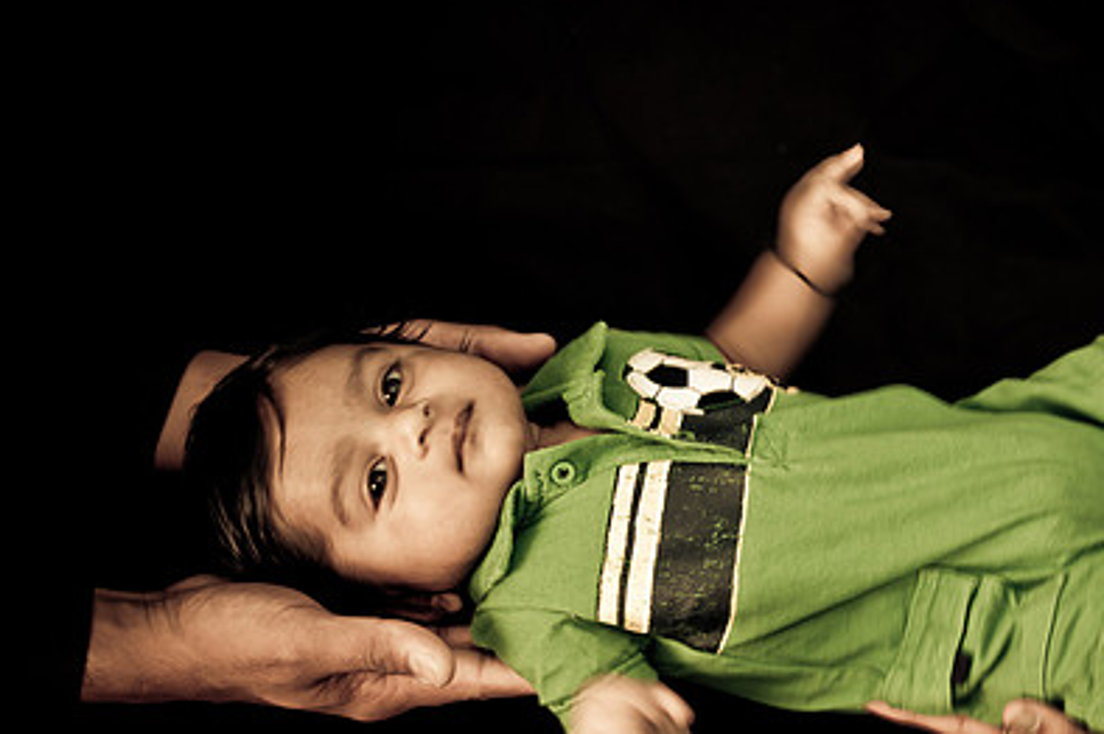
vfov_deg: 25.3
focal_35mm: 53
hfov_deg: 36.9
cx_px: 796
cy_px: 500
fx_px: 1624
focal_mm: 24
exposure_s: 1/15
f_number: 2.8
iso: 100
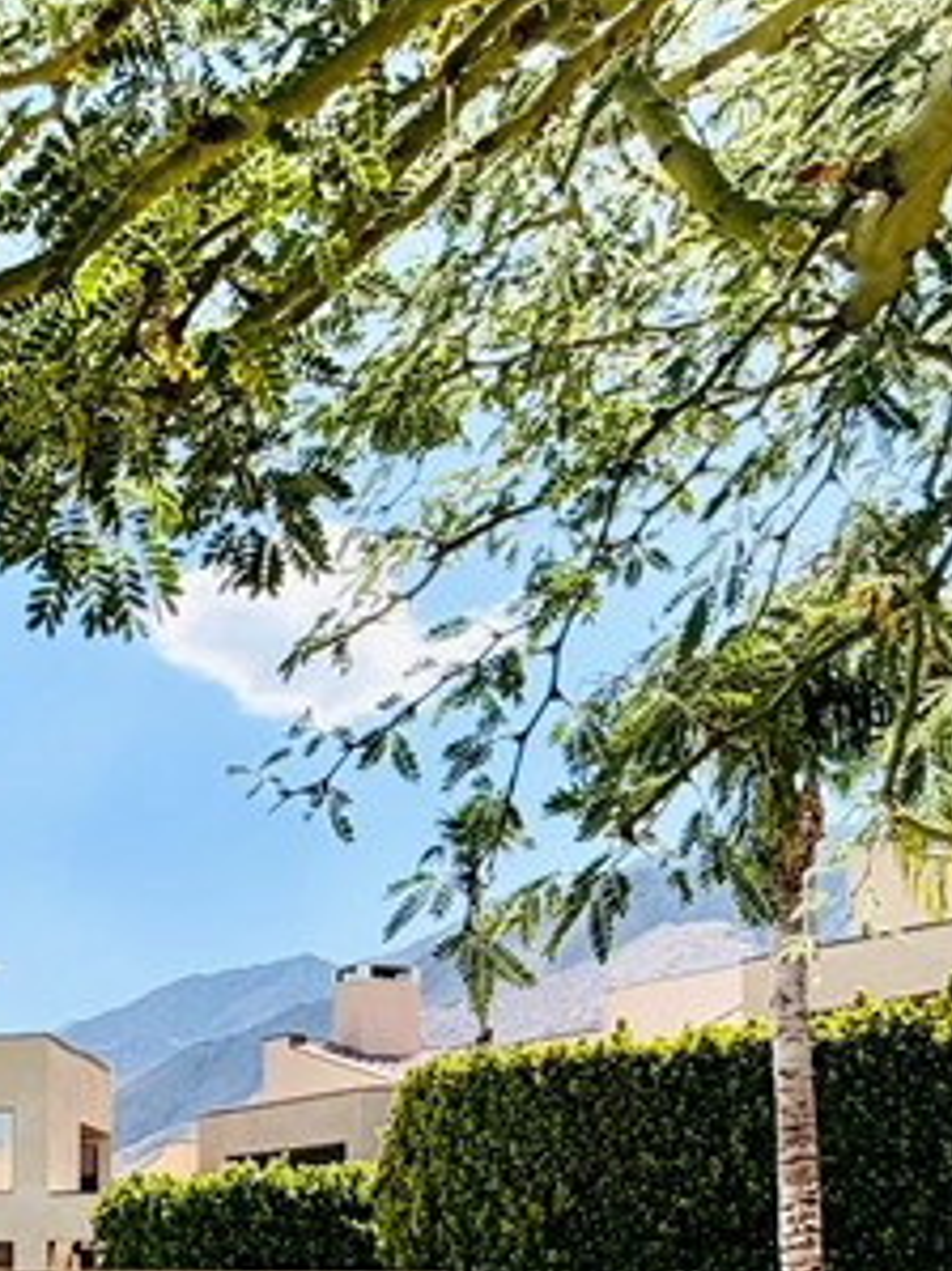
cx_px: -400
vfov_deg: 39.0
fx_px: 1761
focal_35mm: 48
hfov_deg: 24.7
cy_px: 888
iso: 20
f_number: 2.2
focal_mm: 2.22
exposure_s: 1/928
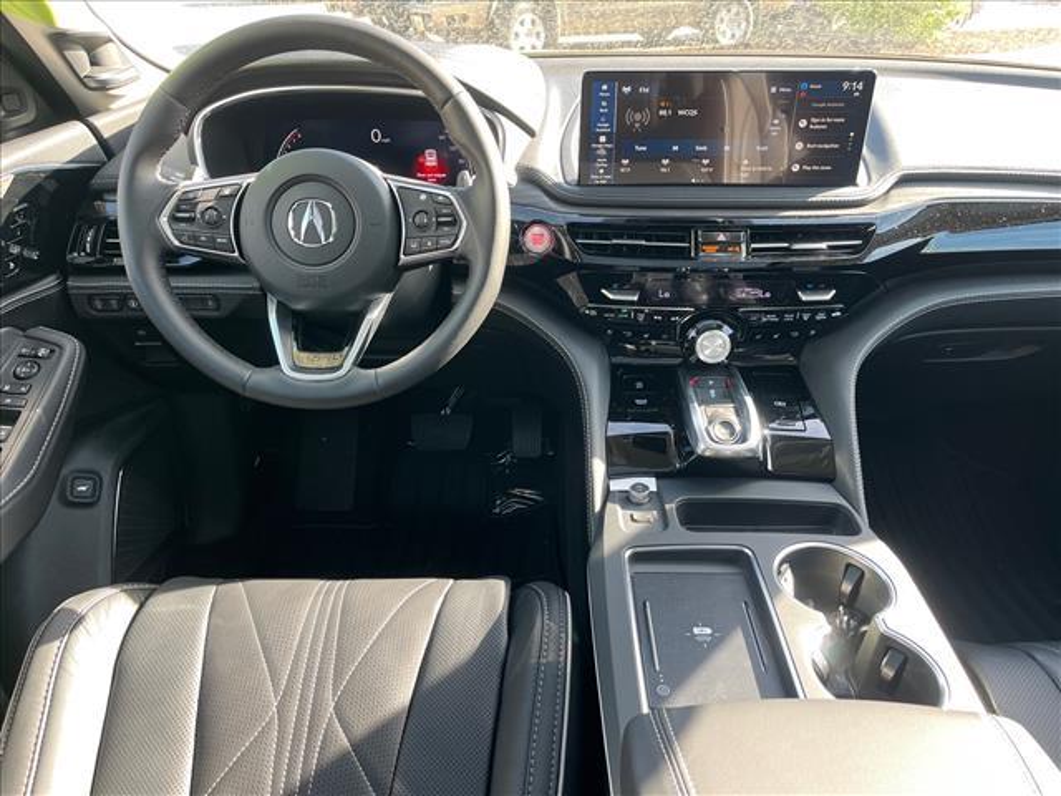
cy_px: 398
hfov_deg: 67.3
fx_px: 797
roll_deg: +2.6
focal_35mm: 26
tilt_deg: -31.1
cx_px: 530
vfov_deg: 53.1
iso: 125
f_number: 1.6
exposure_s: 1/115
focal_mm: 5.1
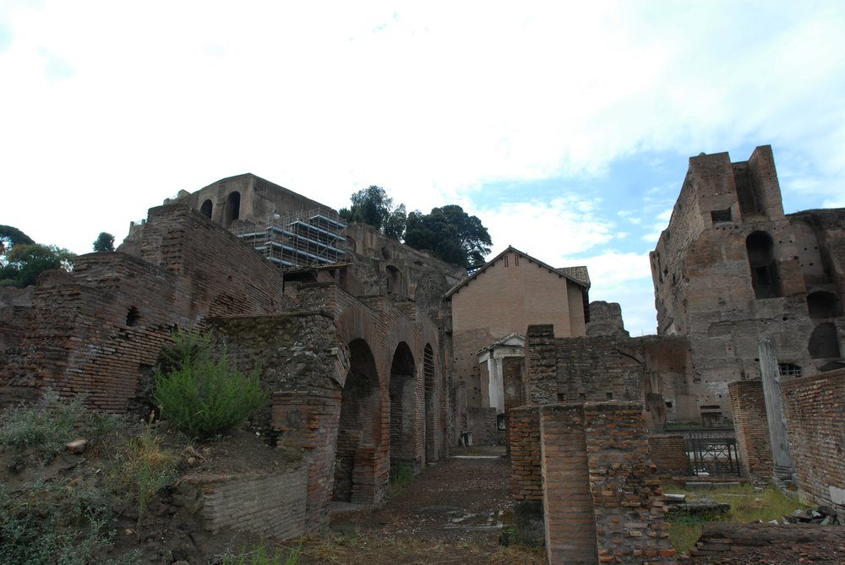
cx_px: 422
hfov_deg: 81.1
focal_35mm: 21
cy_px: 282
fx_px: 493
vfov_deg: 59.6
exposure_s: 1/200
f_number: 7.1
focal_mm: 14
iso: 200
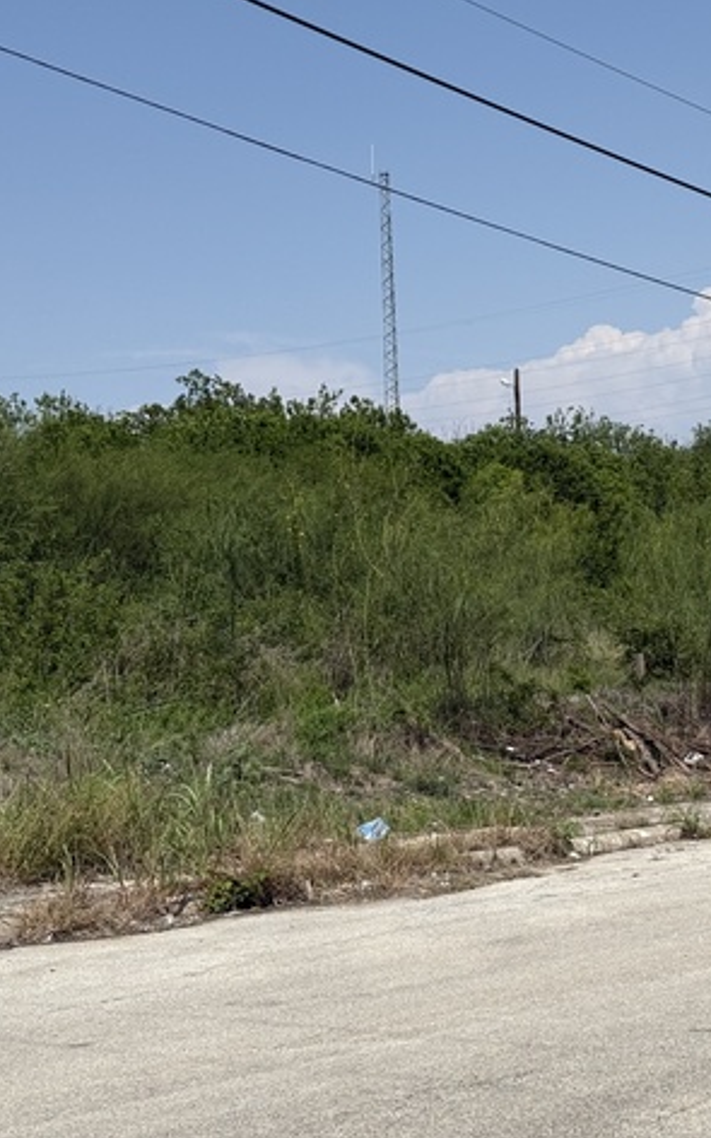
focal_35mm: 69
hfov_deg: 18.7
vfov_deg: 29.8
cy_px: 569
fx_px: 2139
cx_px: 574
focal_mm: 6.76
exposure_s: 1/7143
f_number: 1.78
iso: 64
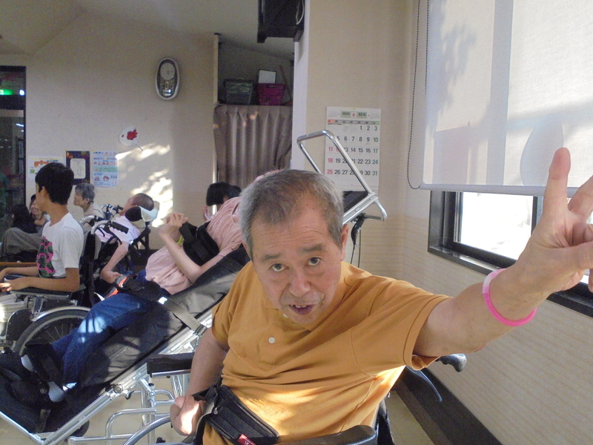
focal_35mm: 34
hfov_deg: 54.0
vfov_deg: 41.8
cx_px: 296
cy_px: 222
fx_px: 582
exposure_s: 1/125
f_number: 4
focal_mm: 6.1
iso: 500
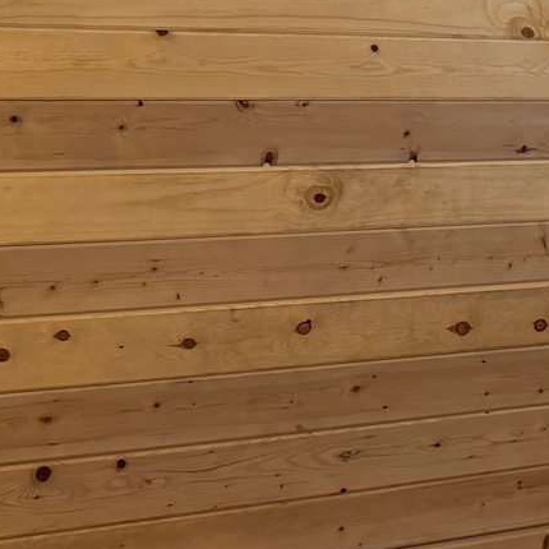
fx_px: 1812
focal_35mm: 101
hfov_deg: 15.9
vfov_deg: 17.1
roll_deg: -0.5
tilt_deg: -1.1
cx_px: 809
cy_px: 107
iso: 160
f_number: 1.78
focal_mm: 6.76
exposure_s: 1/60
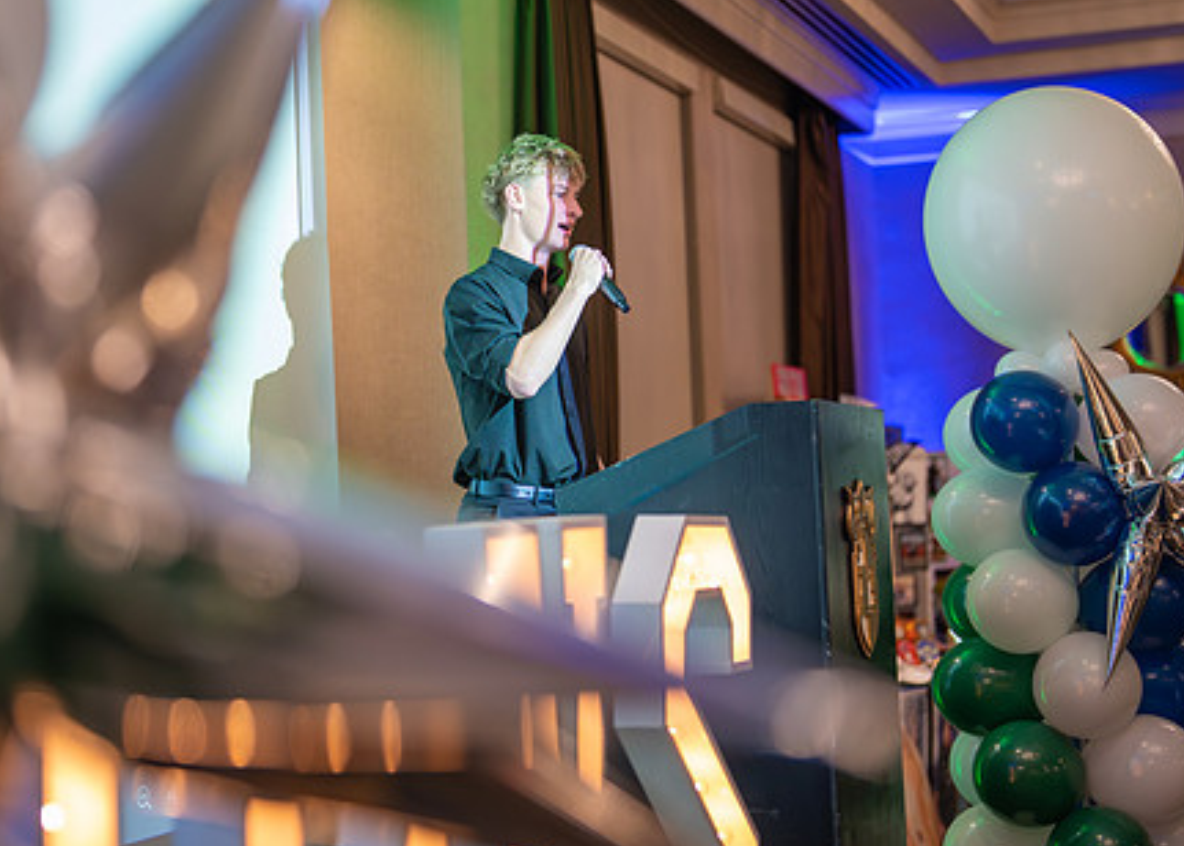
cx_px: 516
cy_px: 305
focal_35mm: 71
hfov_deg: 27.8
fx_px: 2388
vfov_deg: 20.0
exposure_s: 1/400
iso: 1250
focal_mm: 50
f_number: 1.2
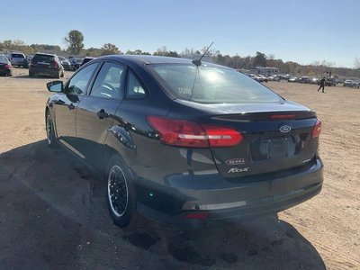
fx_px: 302
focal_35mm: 29
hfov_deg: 61.7
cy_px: 135
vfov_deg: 48.2
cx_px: 180
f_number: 1.8
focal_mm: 3
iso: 25
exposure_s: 1/1984
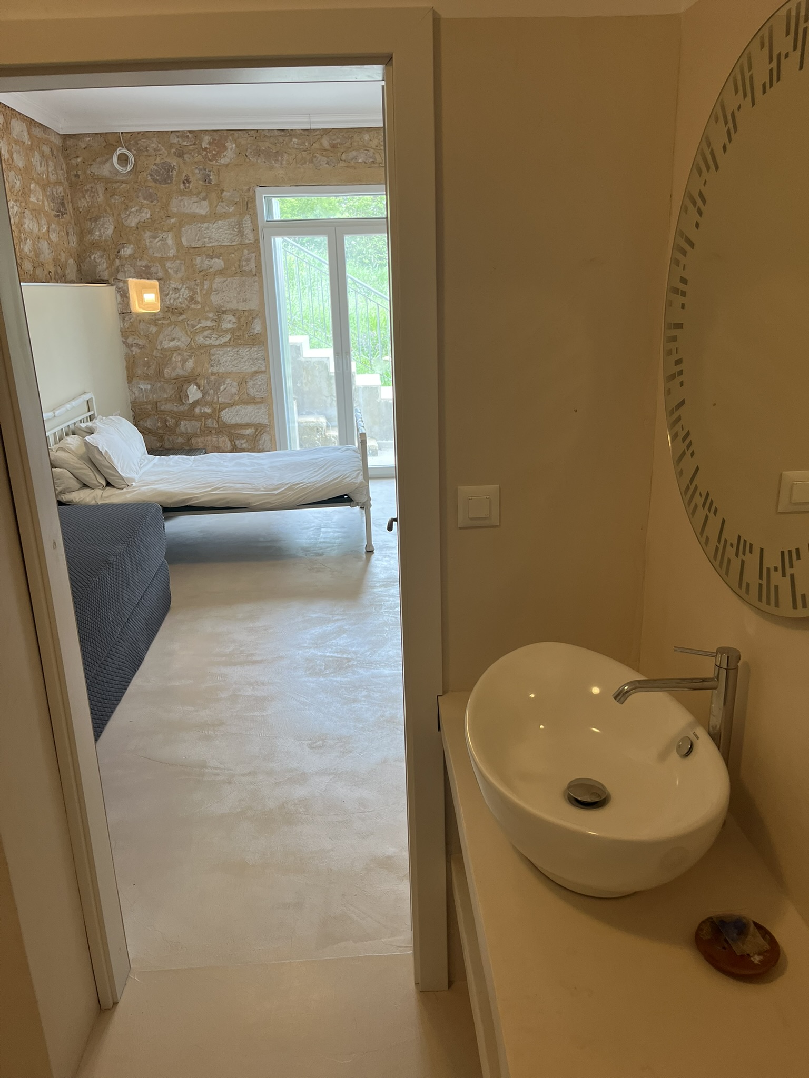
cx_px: 404
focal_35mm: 26
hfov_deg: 53.1
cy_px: 539
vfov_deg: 67.3
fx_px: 810
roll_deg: +2.2
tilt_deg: -18.0
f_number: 1.6
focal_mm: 5.1
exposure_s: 1/100
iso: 100
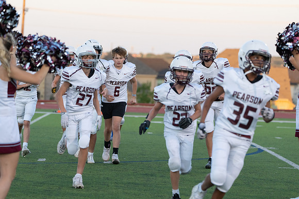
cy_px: 100
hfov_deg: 10.1
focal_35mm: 203
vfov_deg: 6.8
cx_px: 150
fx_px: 1686
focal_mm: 203
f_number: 5.6
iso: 1600
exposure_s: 1/1000
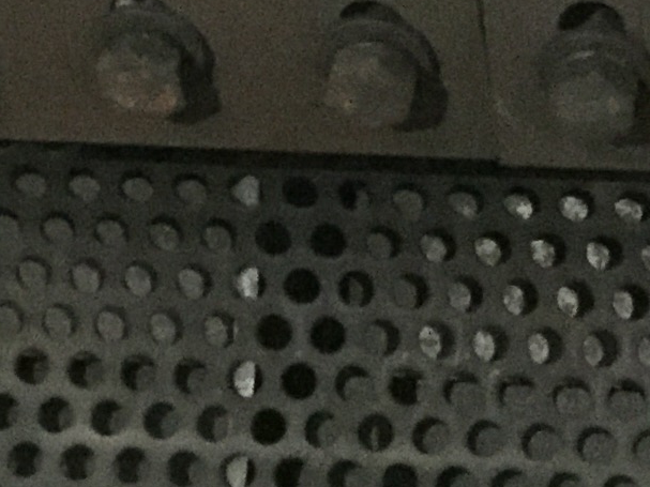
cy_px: 622
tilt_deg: -13.3
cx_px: 530
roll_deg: -2.3
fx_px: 2929
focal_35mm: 156
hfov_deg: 12.6
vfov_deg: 9.4
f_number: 2.2
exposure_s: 1/17
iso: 2000
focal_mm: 4.15
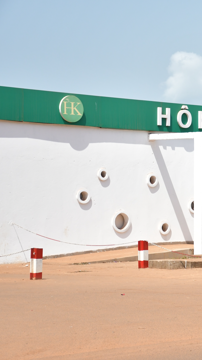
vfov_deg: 18.8
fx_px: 1086
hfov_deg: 10.4
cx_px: 268
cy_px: 181
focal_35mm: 114
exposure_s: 1/4000
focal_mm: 48
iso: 800
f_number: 4.5
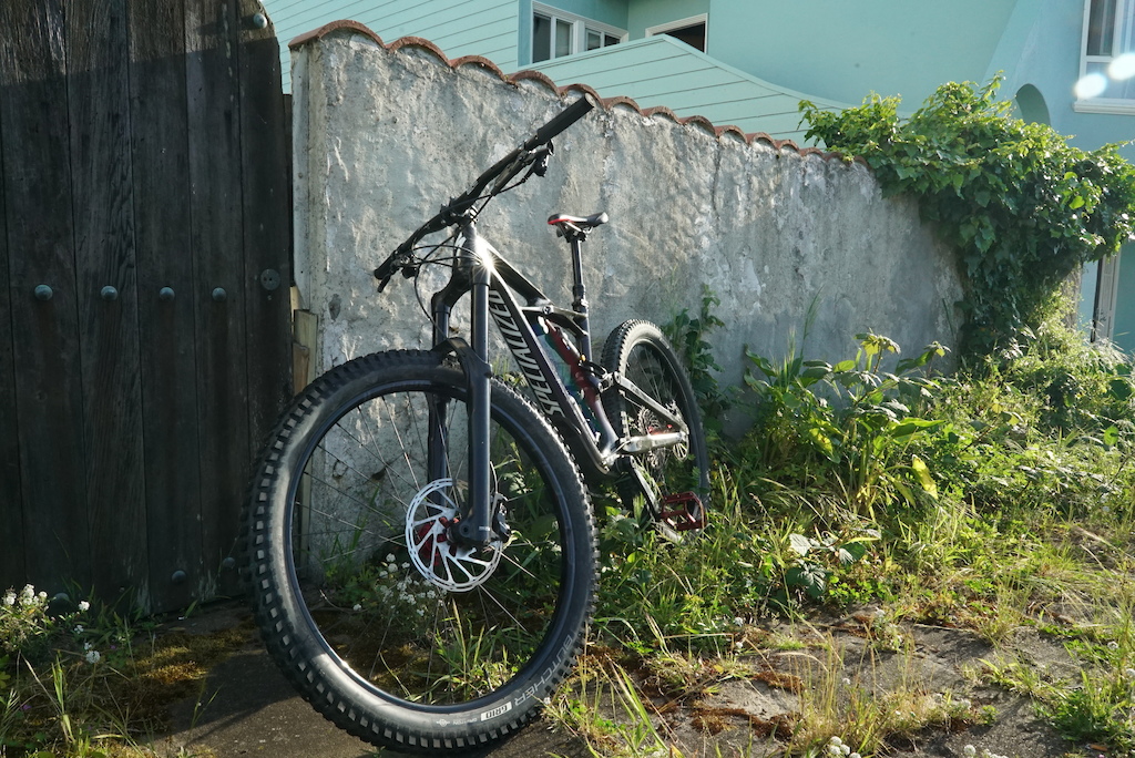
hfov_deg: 65.4
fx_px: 883
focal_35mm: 28
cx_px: 568
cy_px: 379
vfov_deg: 46.5
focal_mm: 28
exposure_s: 1/500
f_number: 20
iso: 3200
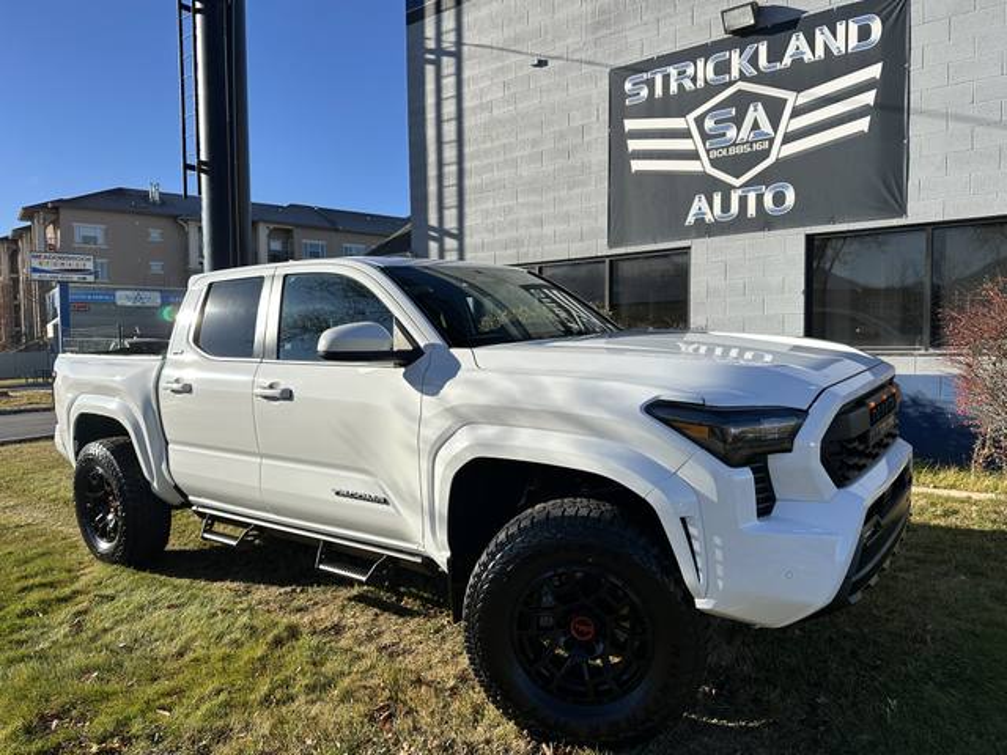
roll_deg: +1.0
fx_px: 698
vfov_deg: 56.8
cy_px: 378
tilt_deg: -3.2
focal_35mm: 24
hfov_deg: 71.6
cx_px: 504
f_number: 1.78
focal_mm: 6.86
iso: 80
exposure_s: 1/2882
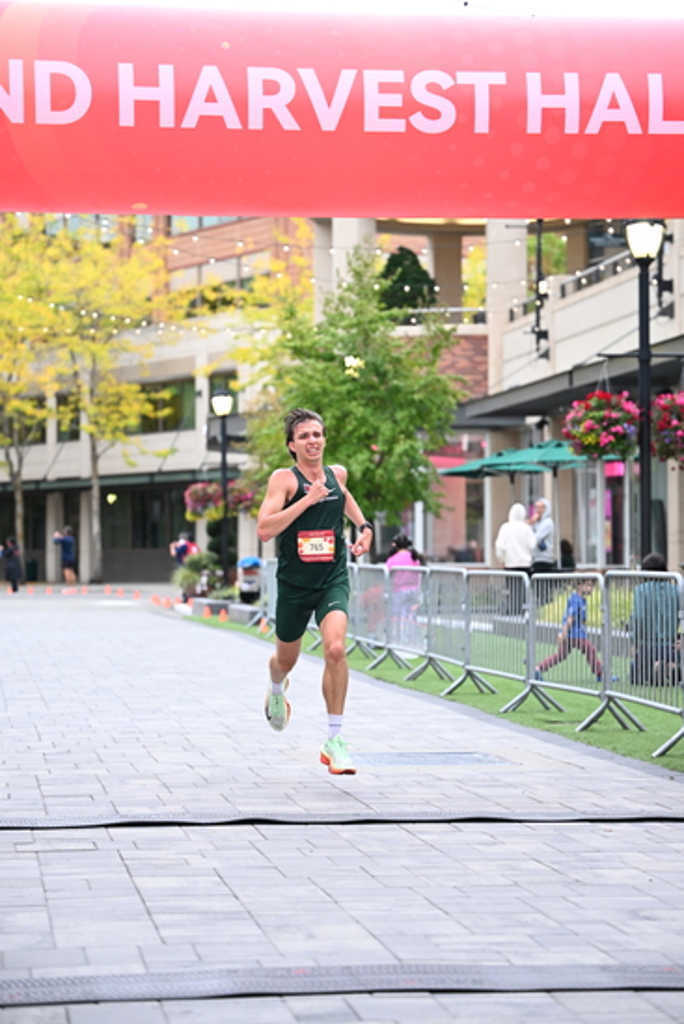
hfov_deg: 15.7
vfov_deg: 23.4
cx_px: 342
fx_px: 2478
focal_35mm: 87
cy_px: 512
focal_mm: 87
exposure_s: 1/640
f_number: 2.8
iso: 1600
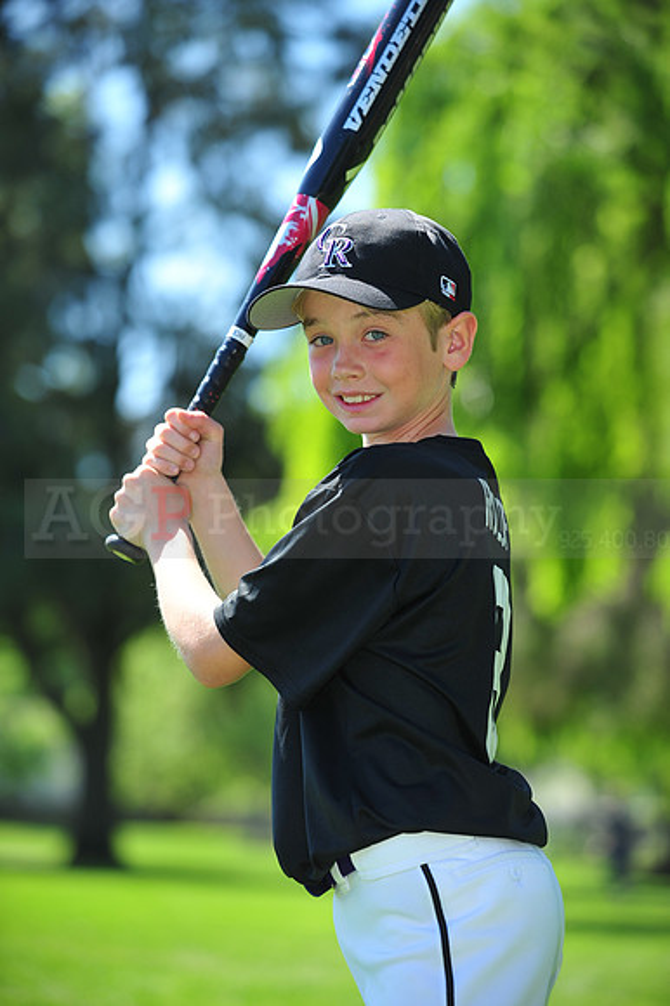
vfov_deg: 17.1
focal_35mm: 120
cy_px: 503
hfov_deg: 11.4
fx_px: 3354
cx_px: 335
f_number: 4
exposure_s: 1/800
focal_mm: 120
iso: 200
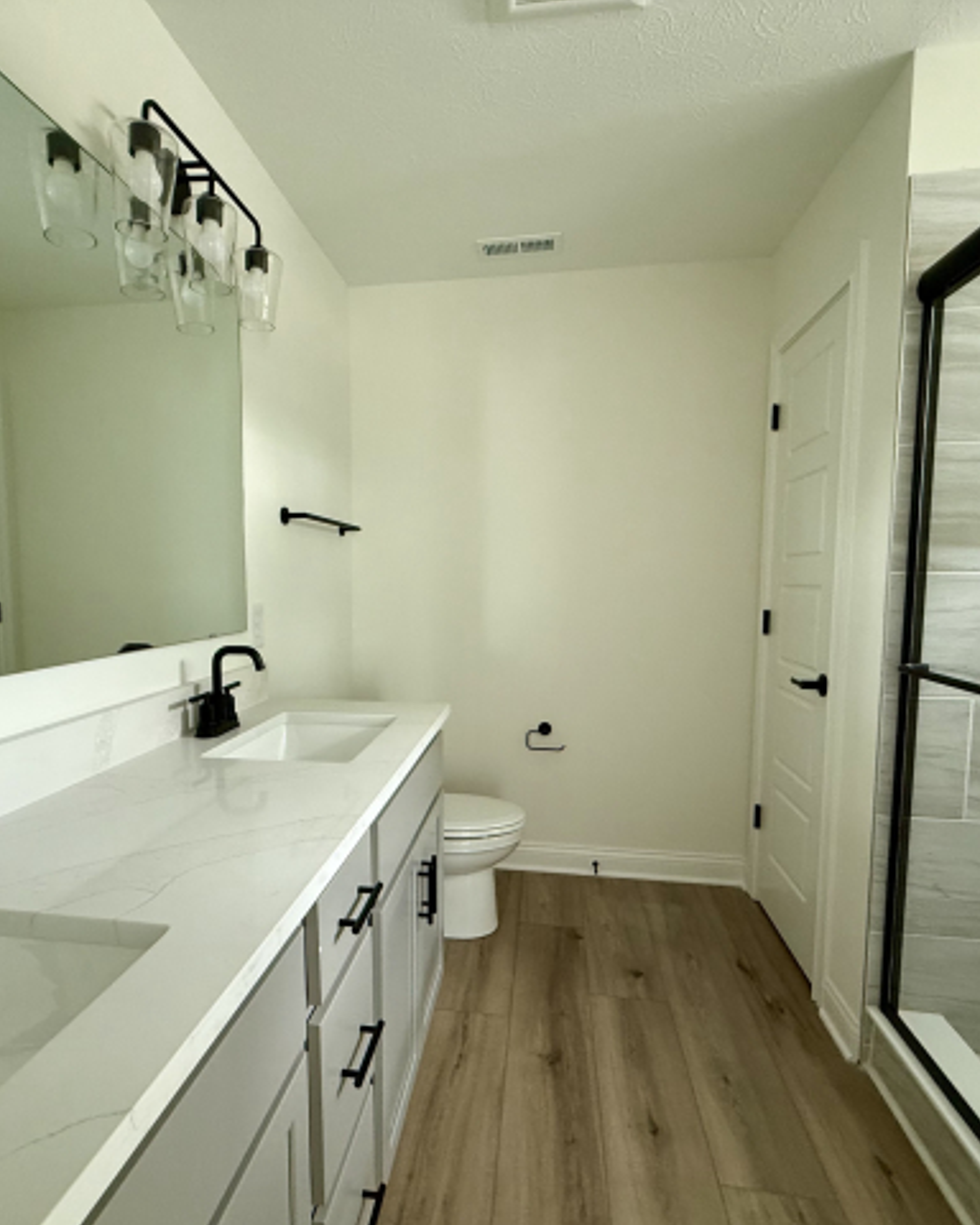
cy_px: 635
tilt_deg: -5.3
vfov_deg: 83.2
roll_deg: +0.2
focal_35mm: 19
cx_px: 438
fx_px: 689
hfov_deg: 70.6
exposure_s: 1/60
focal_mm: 2.22
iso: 400
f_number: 2.2
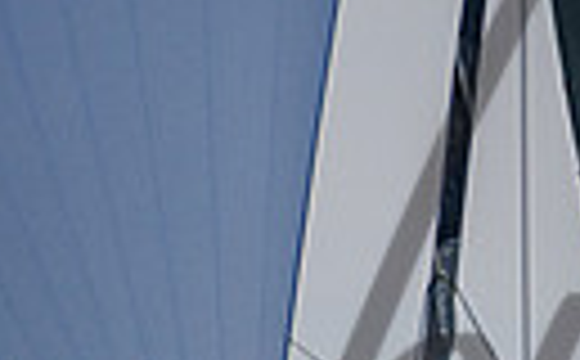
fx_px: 39494
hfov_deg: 0.8
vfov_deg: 0.5
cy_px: 664
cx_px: 1112
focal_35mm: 2504
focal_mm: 400
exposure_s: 1/3200
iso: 500
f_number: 8
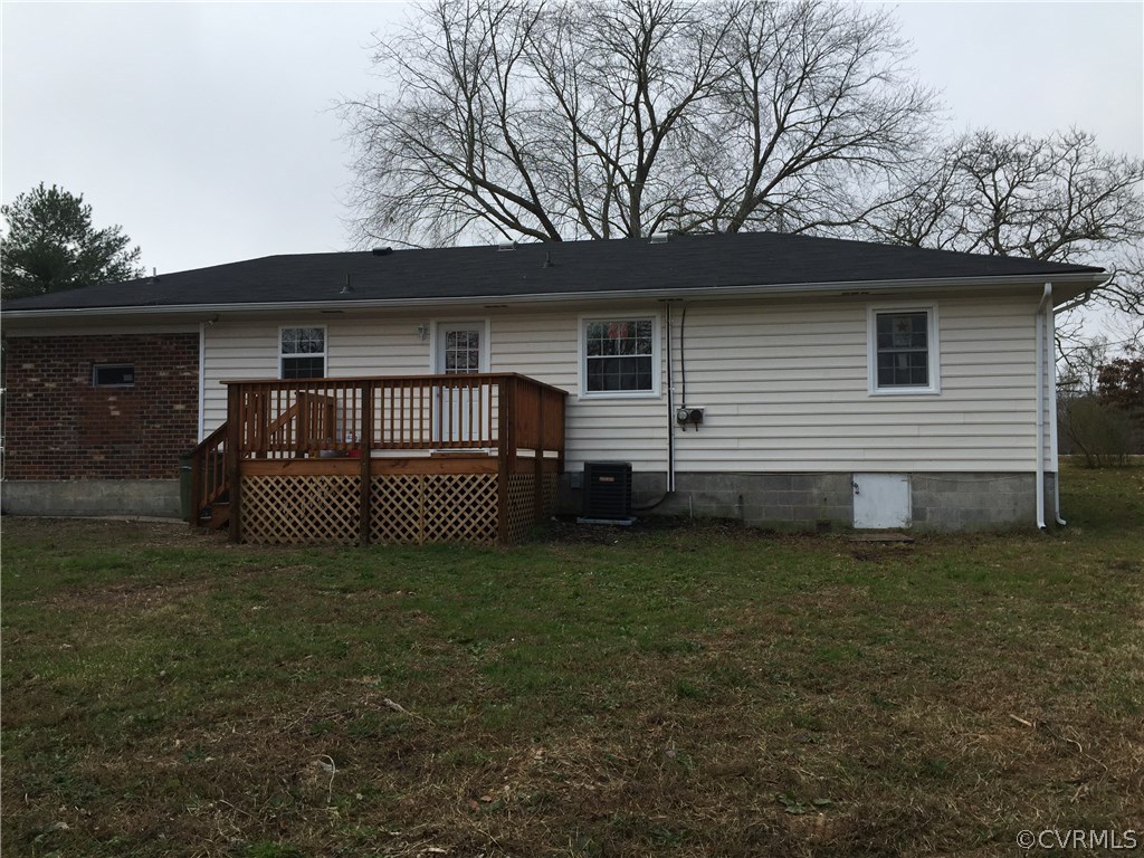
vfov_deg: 48.2
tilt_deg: +2.7
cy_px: 429
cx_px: 572
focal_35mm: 29
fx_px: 958
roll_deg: -0.4
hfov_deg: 61.7
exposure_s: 1/1130
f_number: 2.2
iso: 32
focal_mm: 4.15
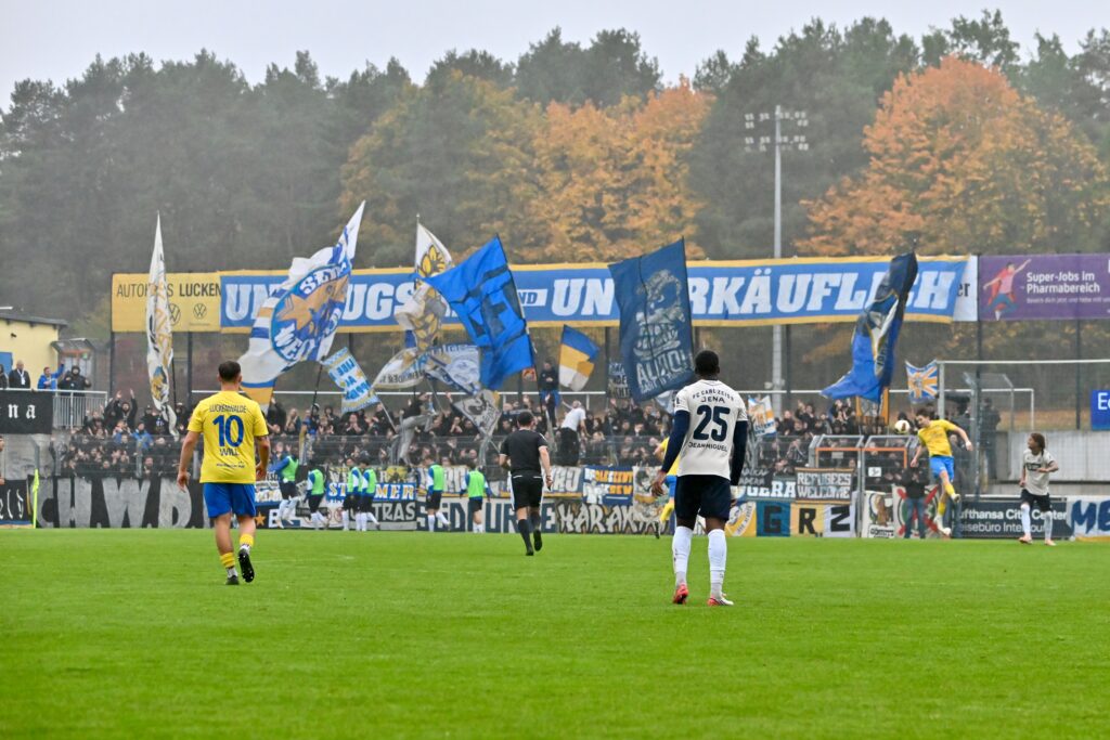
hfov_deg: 17.6
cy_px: 370
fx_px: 3577
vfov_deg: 11.8
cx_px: 555
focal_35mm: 116
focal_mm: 116
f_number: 4.8
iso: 3200
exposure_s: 1/1600
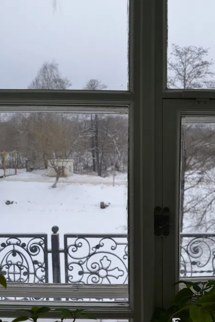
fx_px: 428
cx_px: 142
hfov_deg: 28.0
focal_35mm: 48
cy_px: 162
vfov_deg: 41.3
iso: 200
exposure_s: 1/160
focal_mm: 21
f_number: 6.3
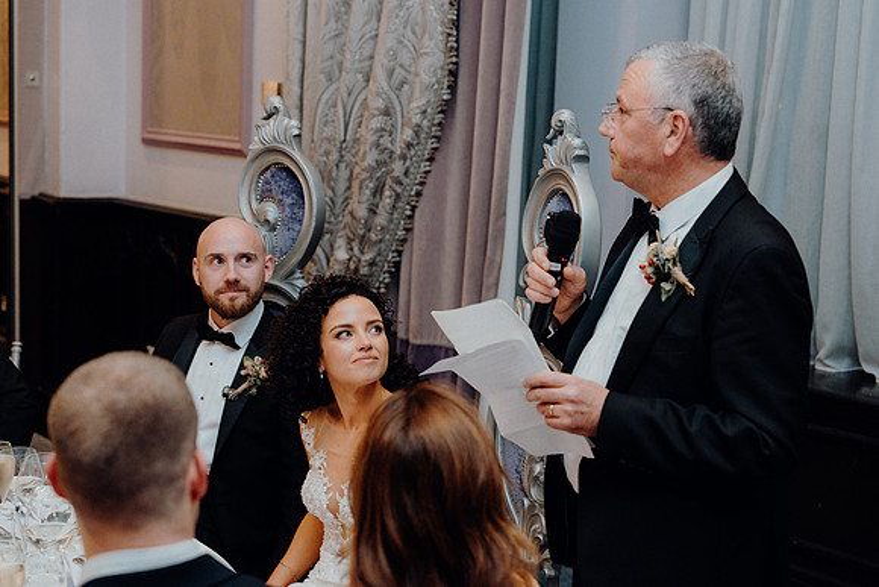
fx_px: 1490
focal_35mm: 61
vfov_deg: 22.3
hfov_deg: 32.9
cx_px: 440
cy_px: 294
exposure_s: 1/160
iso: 2500
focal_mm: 61
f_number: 3.5
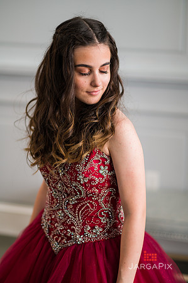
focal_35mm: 85
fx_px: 667
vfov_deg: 23.9
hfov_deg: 16.0
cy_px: 142
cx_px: 94
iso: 320
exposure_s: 1/200
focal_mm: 85
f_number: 2
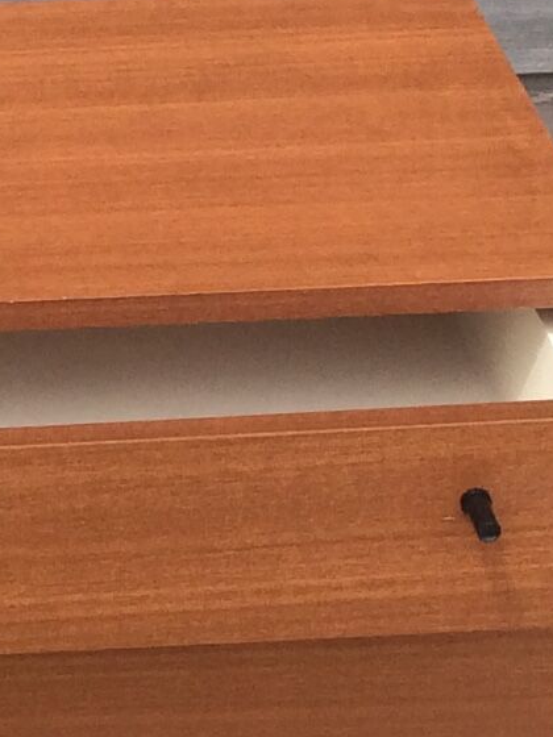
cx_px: -558
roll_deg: +4.3
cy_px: 654
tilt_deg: -34.0
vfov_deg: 11.6
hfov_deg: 8.3
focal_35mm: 169
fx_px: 3600
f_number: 2.2
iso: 32
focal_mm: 4.15
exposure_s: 1/1244
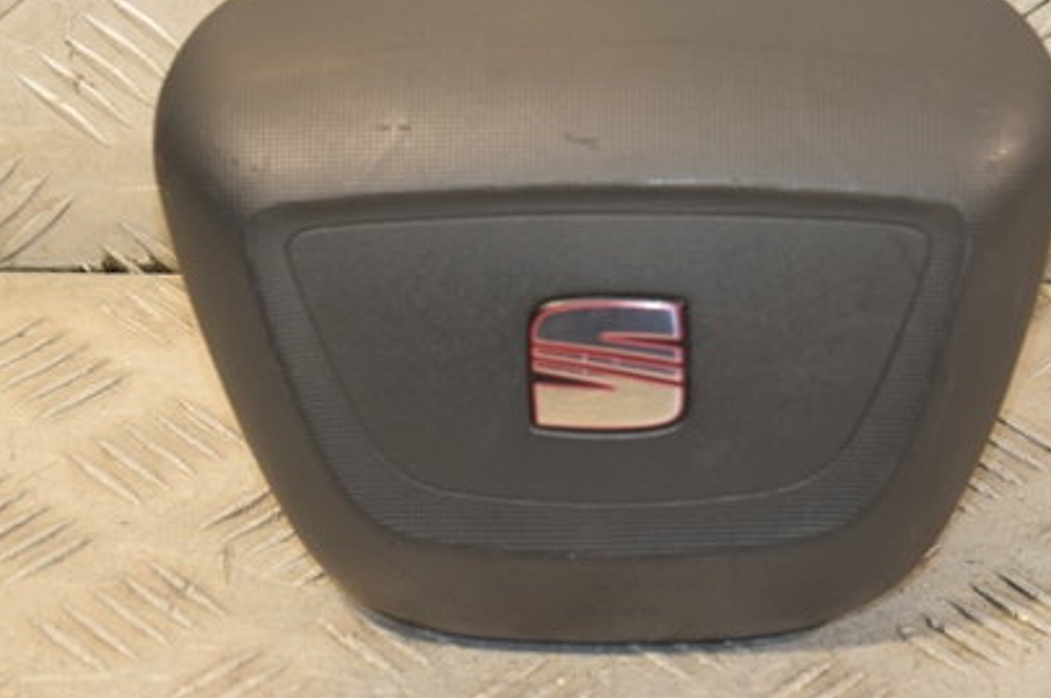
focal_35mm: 166
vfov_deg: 8.2
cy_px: 371
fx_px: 4840
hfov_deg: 12.4
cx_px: 633
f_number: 6.3
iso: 800
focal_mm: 70
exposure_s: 1/200
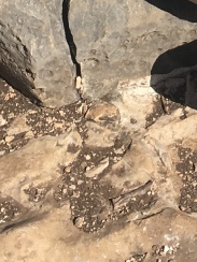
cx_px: 286
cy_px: -232
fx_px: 1229
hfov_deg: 9.0
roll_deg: -0.3
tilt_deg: -28.0
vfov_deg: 11.2
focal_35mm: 162
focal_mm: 4.15
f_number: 2.2
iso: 25
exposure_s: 1/1709
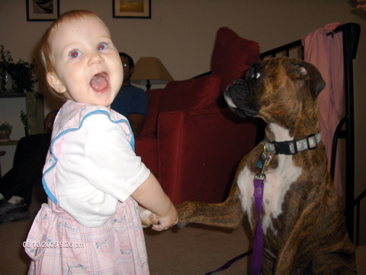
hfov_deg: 52.6
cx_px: 183
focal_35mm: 35
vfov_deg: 40.7
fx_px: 370
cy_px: 138
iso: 100
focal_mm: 5.8
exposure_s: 1/60
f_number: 2.6
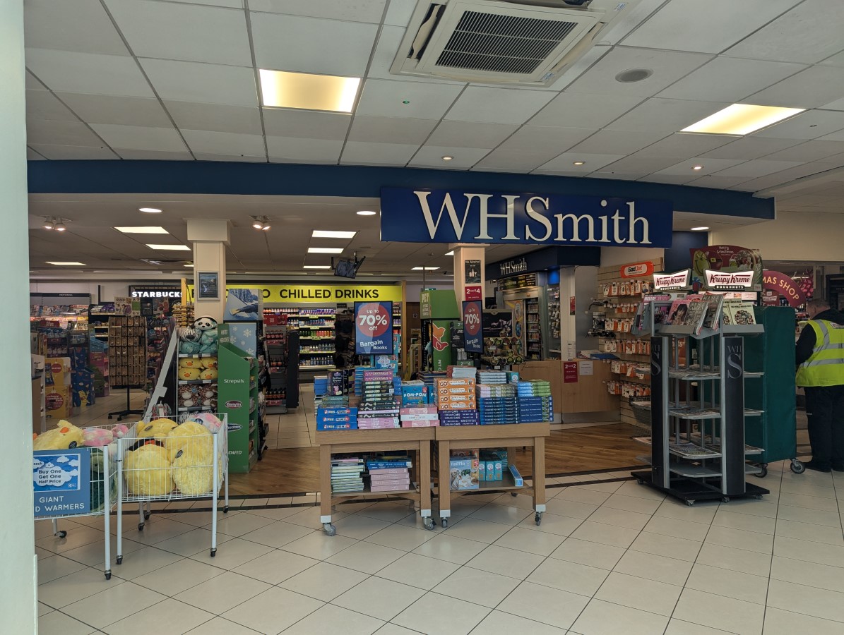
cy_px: 318
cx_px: 422
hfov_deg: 71.5
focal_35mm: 24
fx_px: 586
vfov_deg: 56.9
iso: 45
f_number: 1.85
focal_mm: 6.81
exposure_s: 1/119
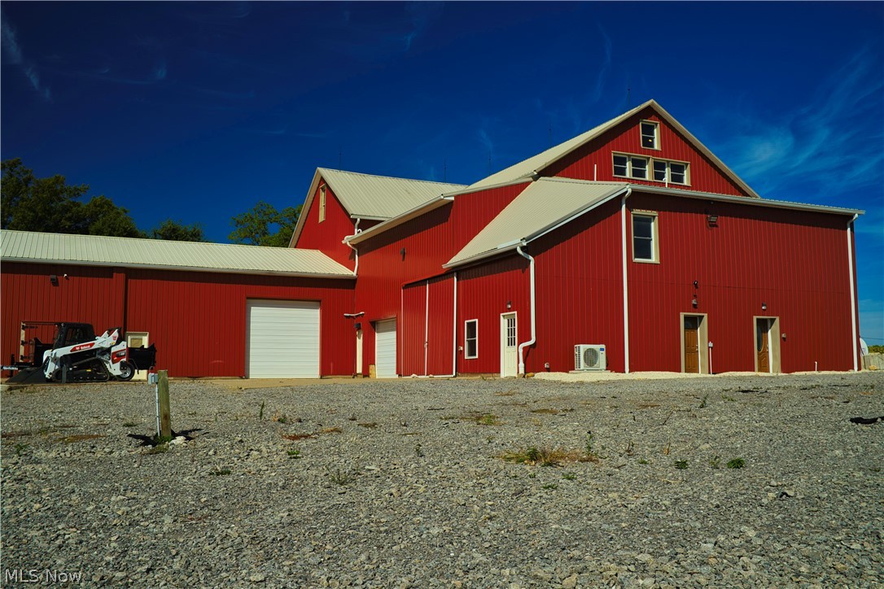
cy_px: 294
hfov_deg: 54.4
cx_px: 442
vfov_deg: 37.9
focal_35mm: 35
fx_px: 859
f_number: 5.6
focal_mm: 23
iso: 160
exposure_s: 1/640
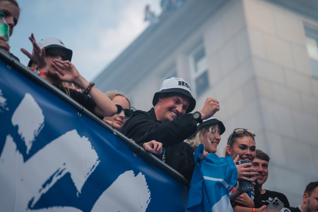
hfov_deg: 20.6
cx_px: 159
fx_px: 874
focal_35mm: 99
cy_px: 106
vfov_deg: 13.8
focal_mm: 99
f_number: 2.8
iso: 100
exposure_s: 1/500
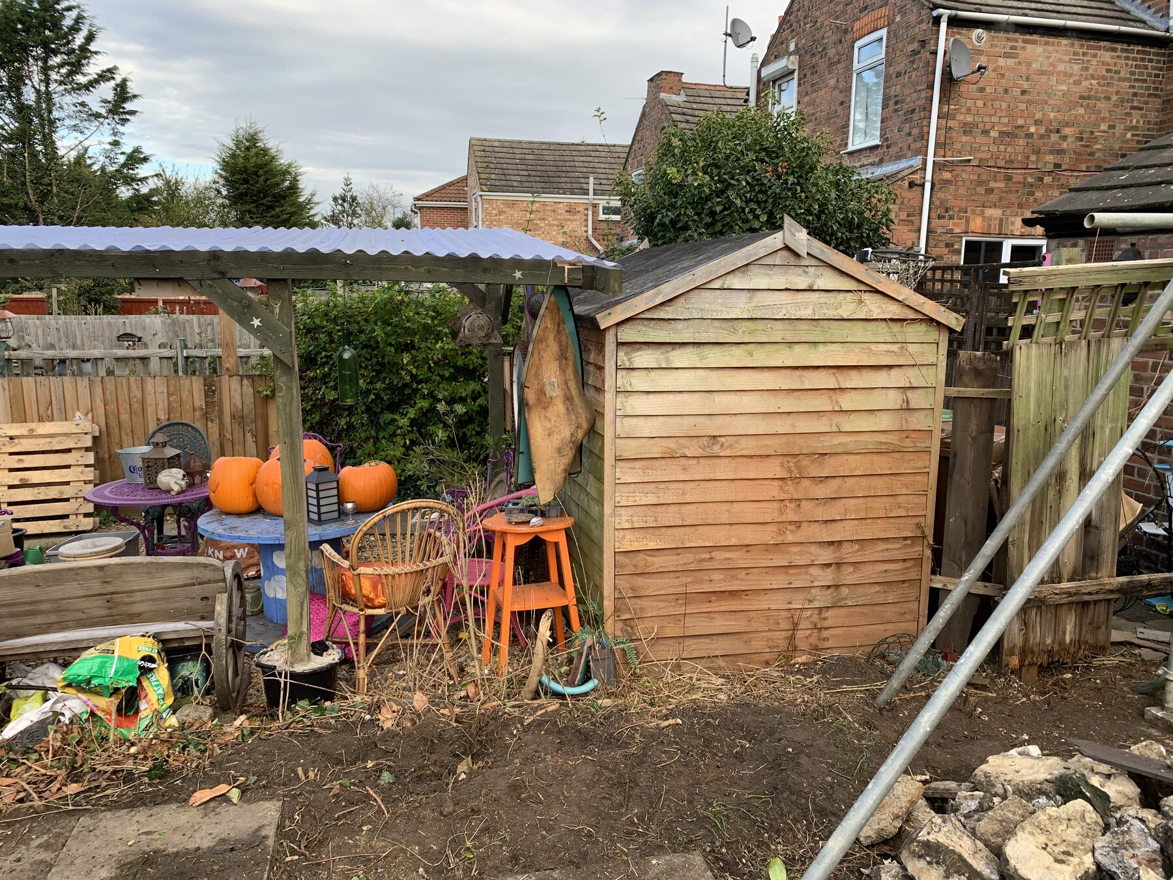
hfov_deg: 67.3
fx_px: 881
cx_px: 586
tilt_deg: -10.6
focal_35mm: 26
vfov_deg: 53.1
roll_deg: +0.1
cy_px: 440
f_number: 1.8
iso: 25
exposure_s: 1/169
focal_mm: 4.25
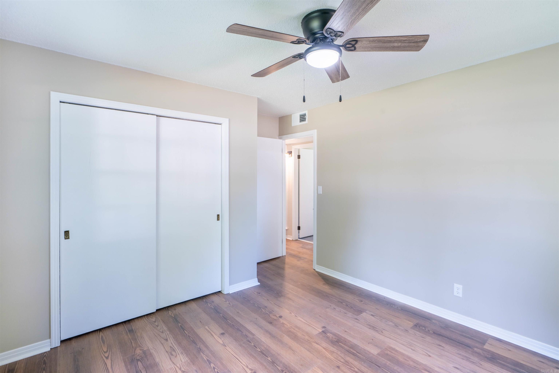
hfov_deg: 96.7
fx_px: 248
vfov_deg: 73.7
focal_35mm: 16
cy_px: 186
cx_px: 280
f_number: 8
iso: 100
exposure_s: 1/80
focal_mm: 16
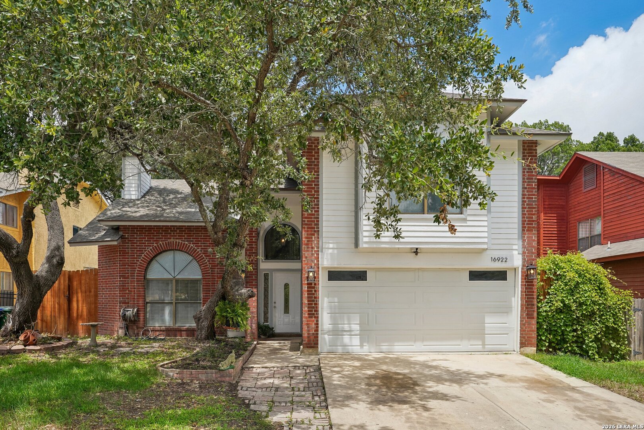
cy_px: 215
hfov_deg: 69.4
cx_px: 322
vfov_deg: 49.6
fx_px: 465
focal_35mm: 26
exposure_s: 1/160
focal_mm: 26
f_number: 8
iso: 100
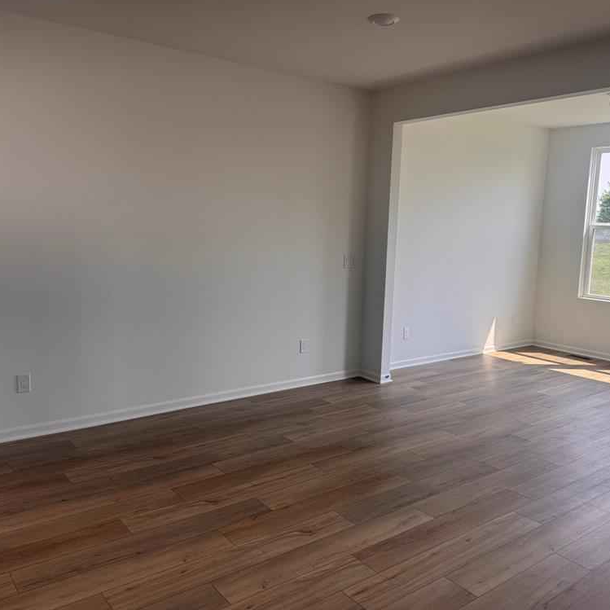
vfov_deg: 55.6
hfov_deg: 55.6
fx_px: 578
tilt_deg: -6.6
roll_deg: -2.0
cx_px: 309
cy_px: 304
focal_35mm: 29
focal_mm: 6.76
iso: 80
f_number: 1.78
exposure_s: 1/467
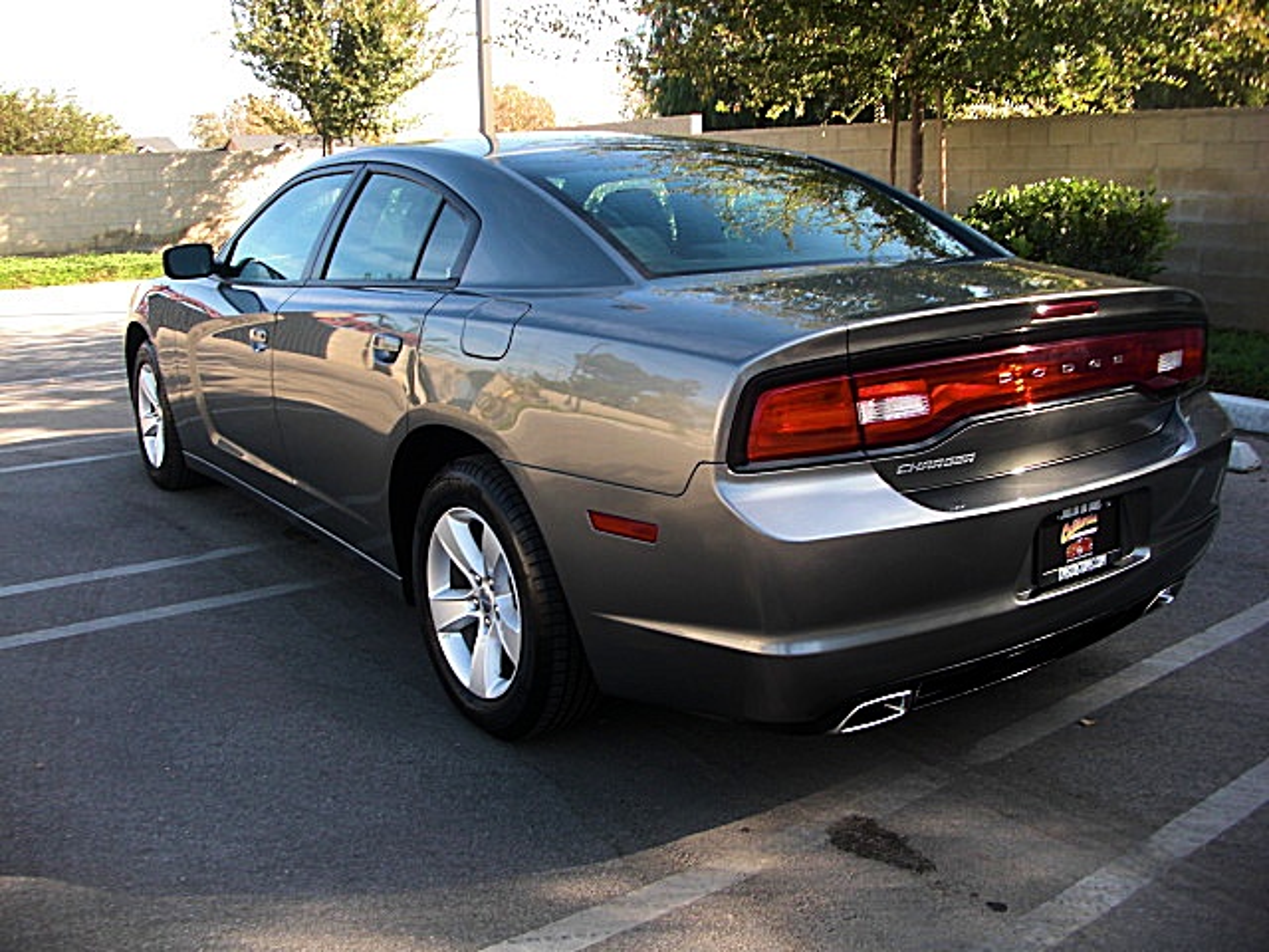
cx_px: 634
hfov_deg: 51.4
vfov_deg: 39.7
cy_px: 476
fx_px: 1320
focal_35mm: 36
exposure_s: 1/160
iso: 50
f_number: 2.8
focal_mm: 6.3
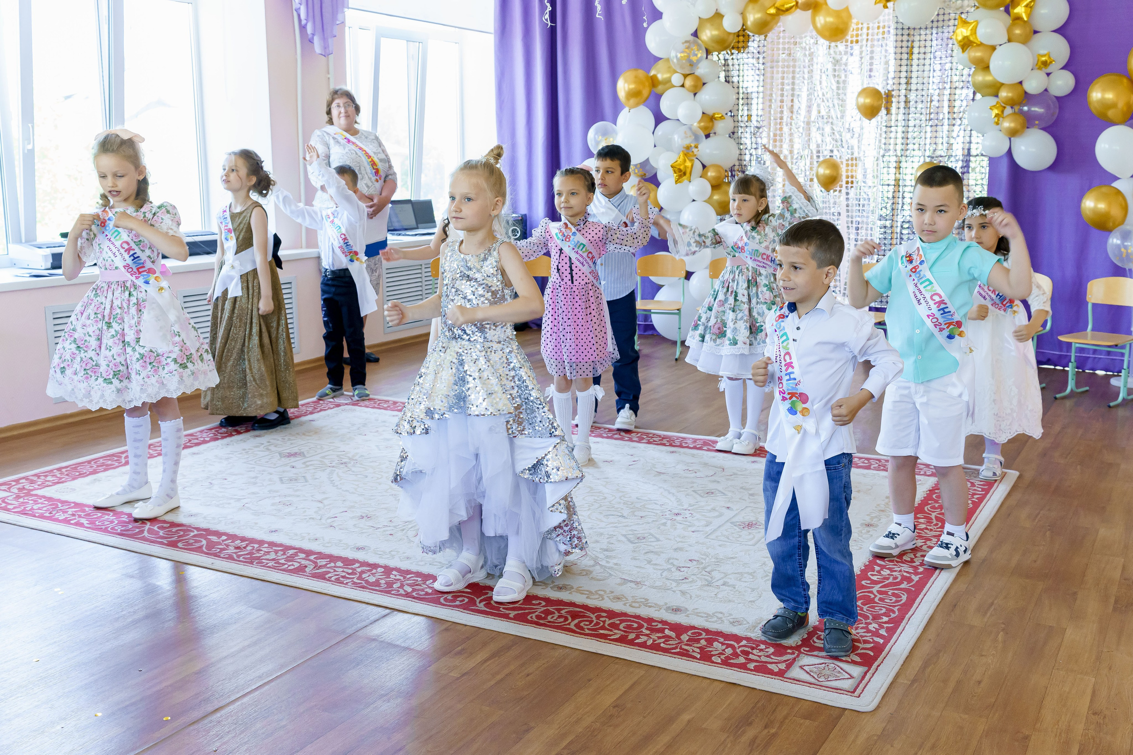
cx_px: 577
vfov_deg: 36.9
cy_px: 375
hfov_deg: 53.2
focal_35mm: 36
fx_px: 1132
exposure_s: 1/160
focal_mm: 35
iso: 2500
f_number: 5
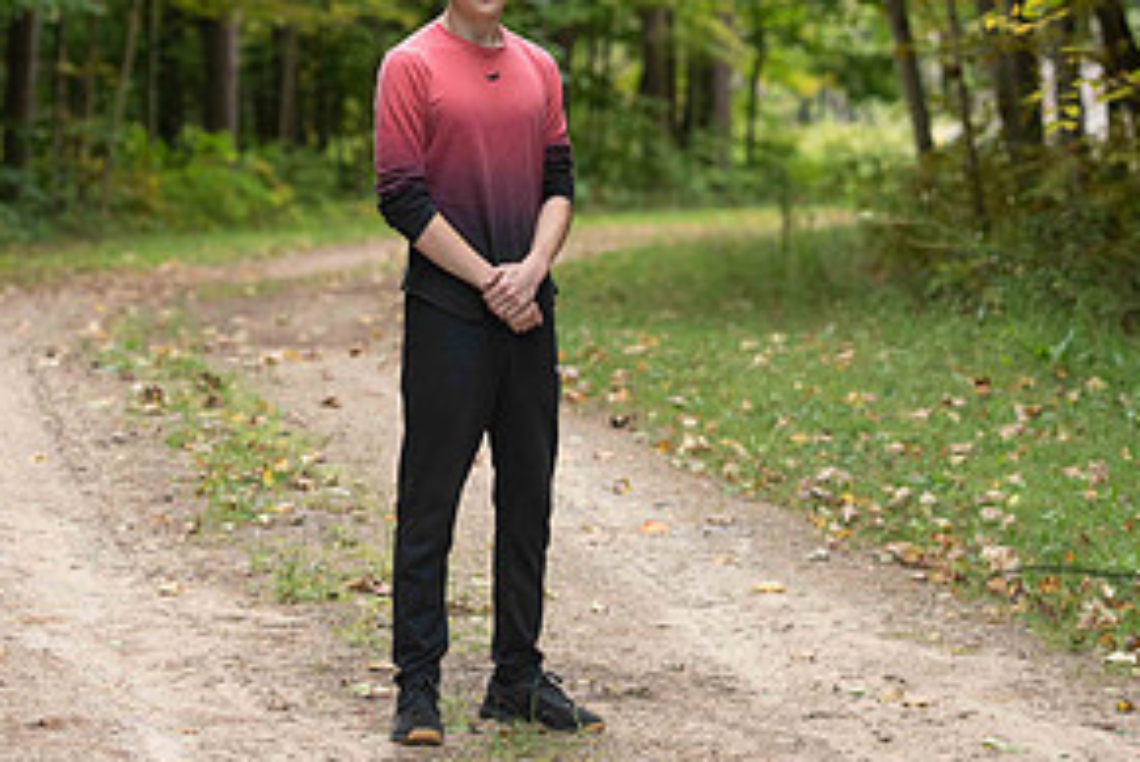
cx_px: 550
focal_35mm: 185
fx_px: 5864
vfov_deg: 7.4
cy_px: 37
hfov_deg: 11.1
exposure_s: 1/320
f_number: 2.8
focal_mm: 90
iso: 500
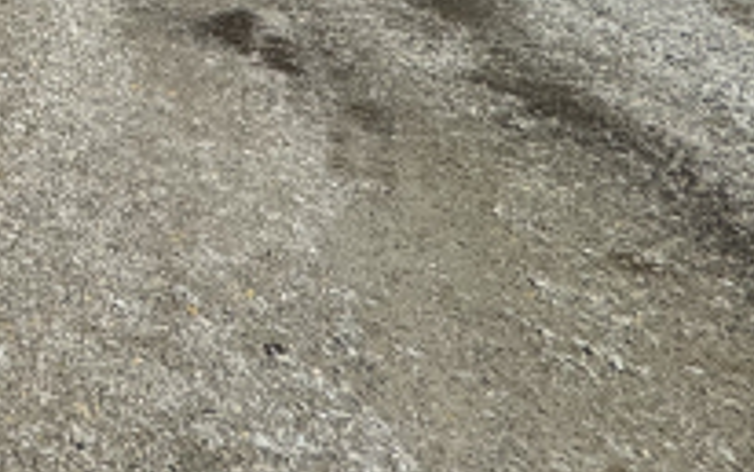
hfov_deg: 25.9
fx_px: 987
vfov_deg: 22.2
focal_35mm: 48
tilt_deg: -3.7
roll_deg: -0.3
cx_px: -459
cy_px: -238
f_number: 2.2
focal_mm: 2.22
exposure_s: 1/3906
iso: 50
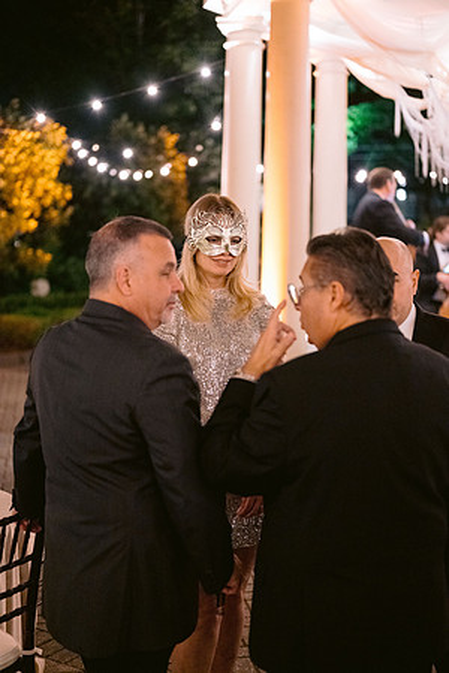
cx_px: 224
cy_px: 336
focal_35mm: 50
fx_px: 935
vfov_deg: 39.6
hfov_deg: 27.0
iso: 4000
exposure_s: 1/80
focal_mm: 50
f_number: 1.8
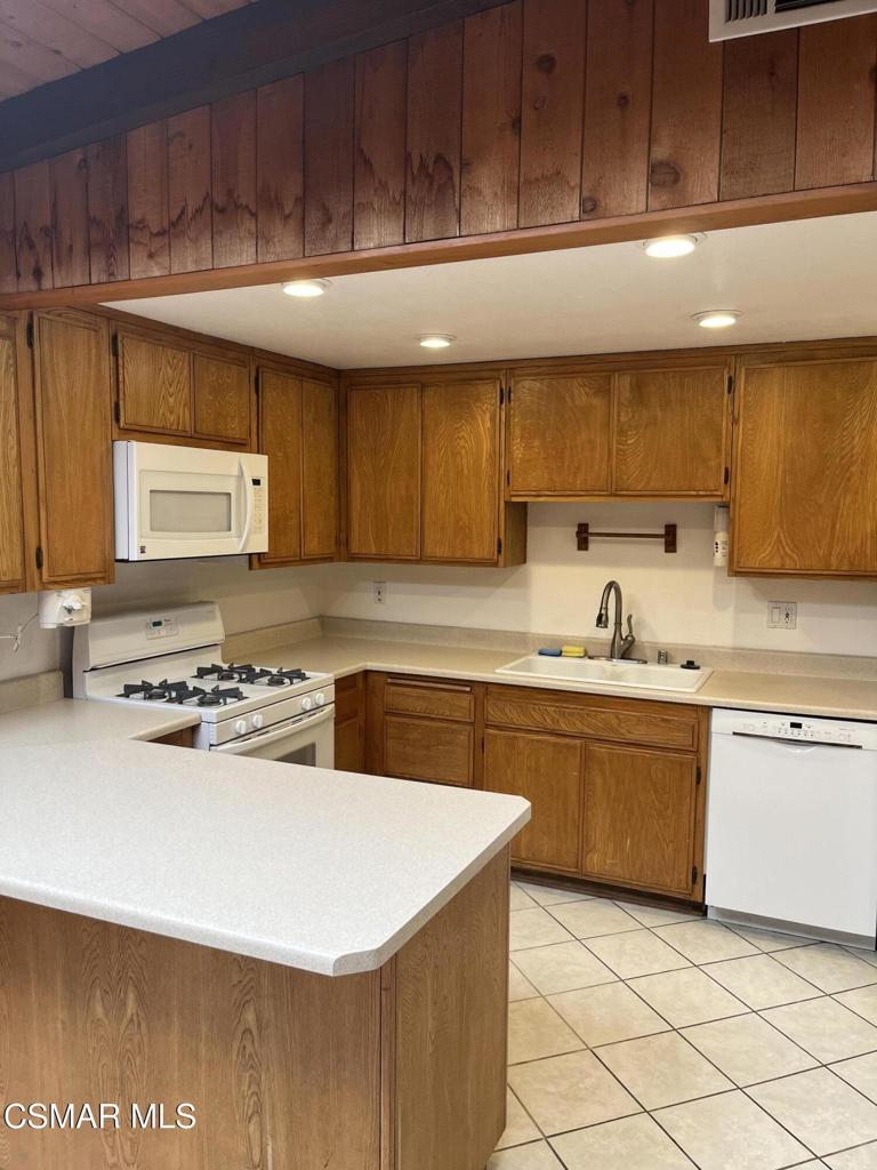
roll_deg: -0.1
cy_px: 585
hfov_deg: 53.1
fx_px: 878
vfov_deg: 67.3
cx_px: 438
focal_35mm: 26
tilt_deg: -5.4
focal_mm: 5.1
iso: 80
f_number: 1.6
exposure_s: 1/120
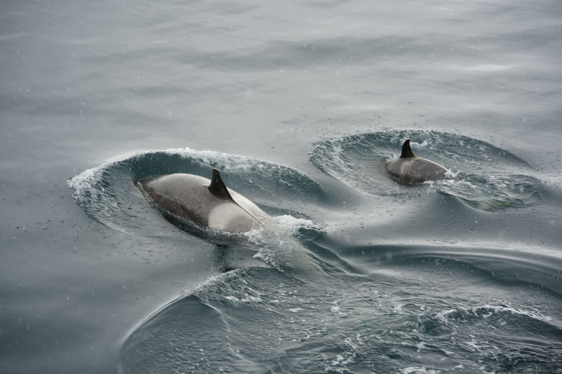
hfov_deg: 15.5
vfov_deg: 10.4
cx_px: 281
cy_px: 187
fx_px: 2060
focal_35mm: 132
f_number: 7.1
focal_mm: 132
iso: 100
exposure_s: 1/200
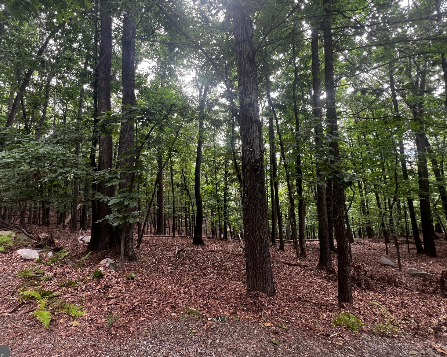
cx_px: 208
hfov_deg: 96.6
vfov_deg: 84.0
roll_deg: +4.9
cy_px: 169
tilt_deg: +2.1
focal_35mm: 15
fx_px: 198
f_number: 1.8
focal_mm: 1.57
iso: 100
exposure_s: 1/99
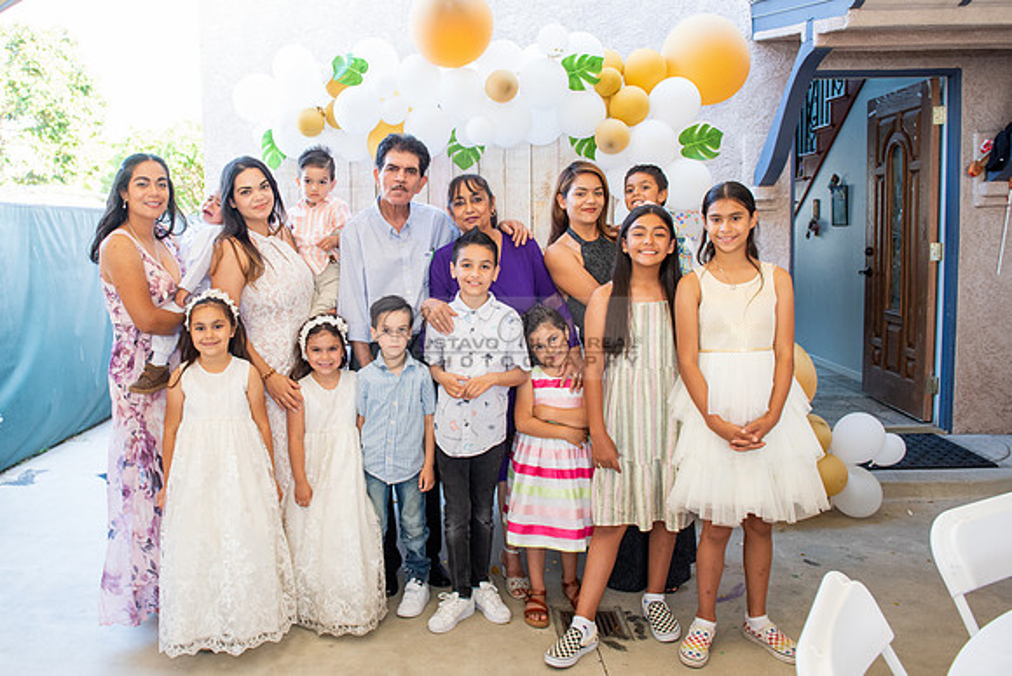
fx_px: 810
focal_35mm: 29
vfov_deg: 45.2
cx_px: 414
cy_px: 303
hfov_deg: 63.5
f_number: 4.5
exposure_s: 1/80
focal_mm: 24
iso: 500
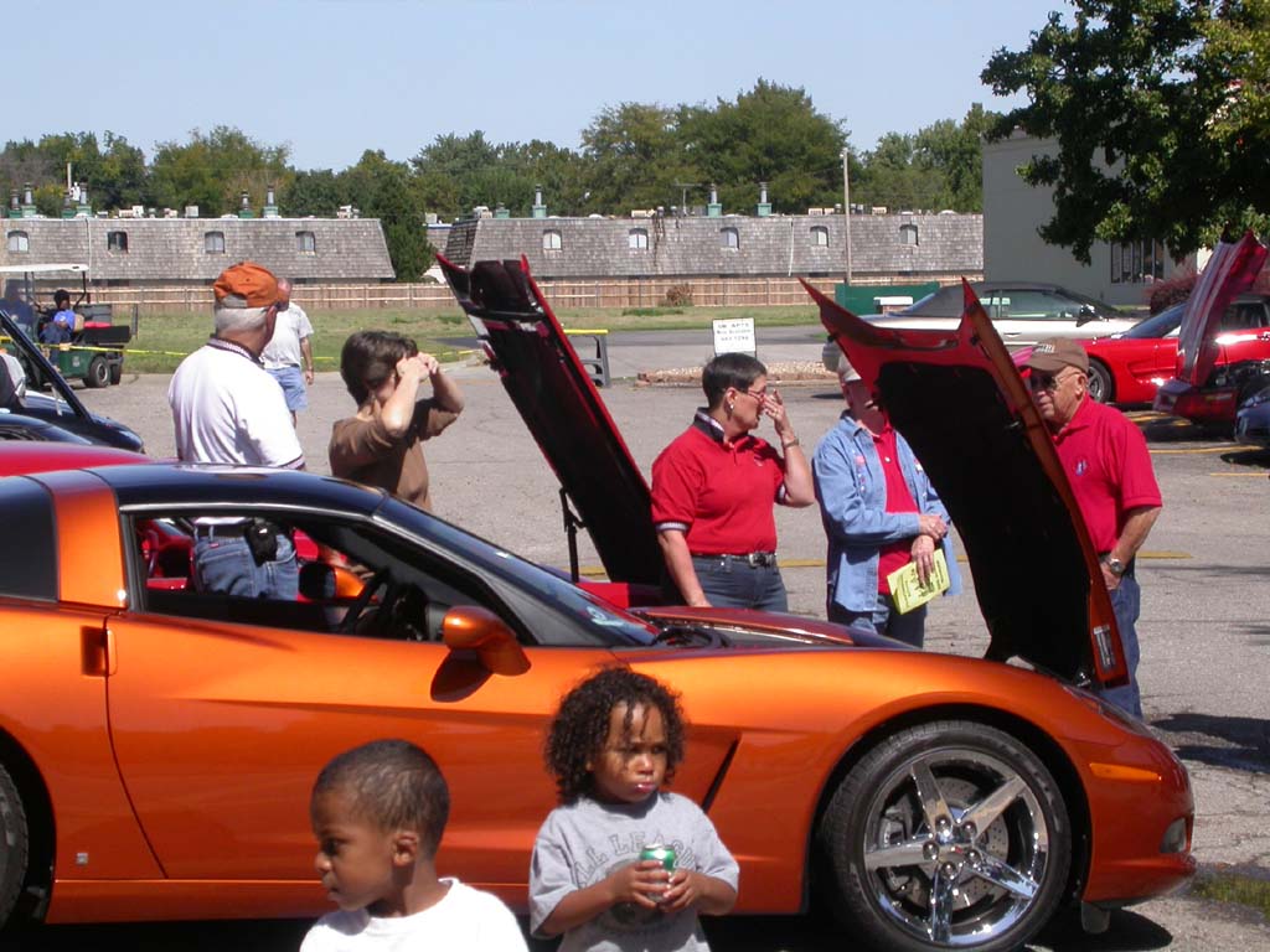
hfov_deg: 15.6
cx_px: 635
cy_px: 476
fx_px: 4623
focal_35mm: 126
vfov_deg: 11.8
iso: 100
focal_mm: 26.2
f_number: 7.2
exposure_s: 1/362
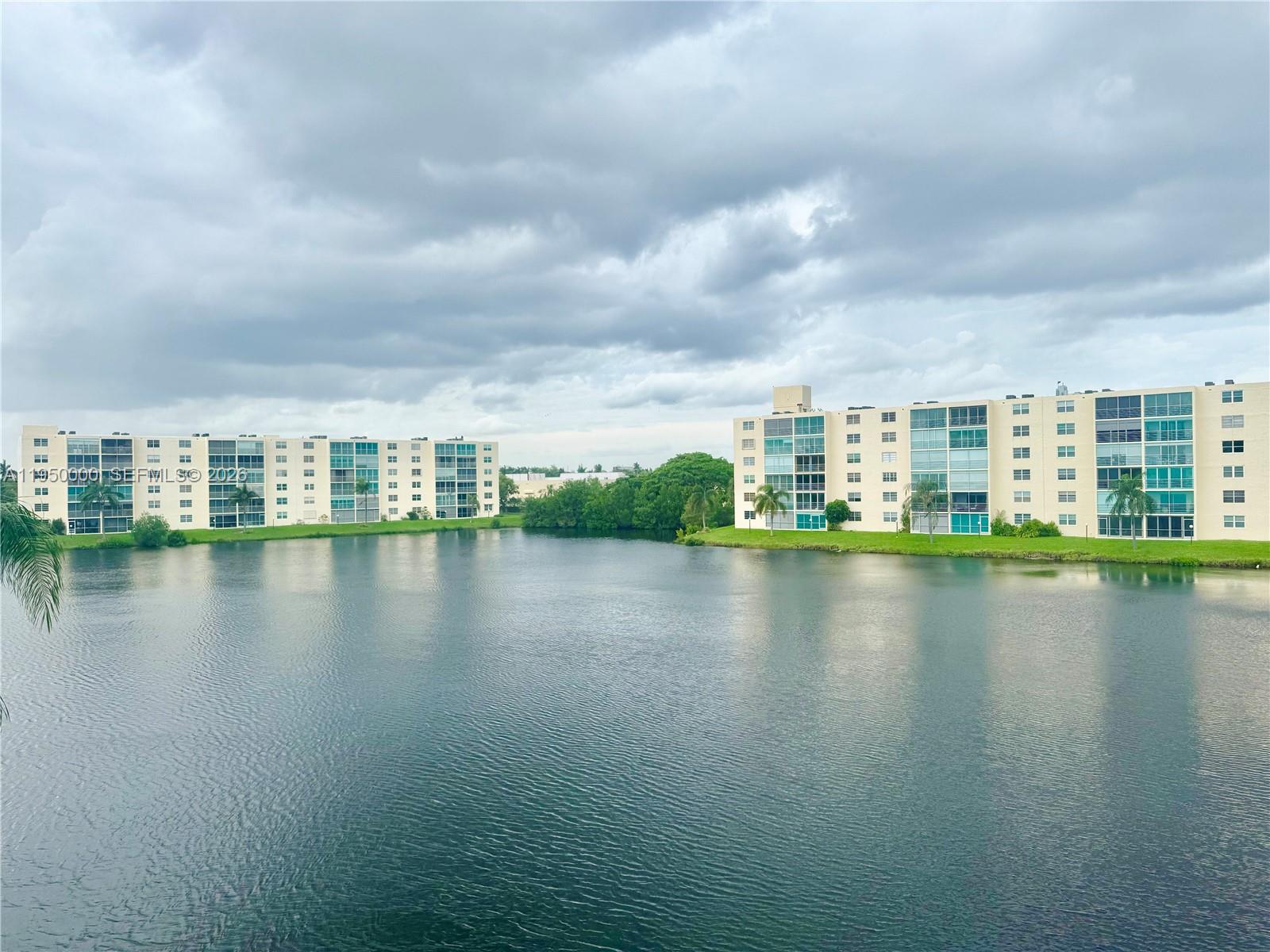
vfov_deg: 56.8
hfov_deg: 71.6
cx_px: 635
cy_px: 476
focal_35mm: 24
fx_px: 881
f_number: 1.78
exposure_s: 1/1156
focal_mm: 6.76
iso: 80
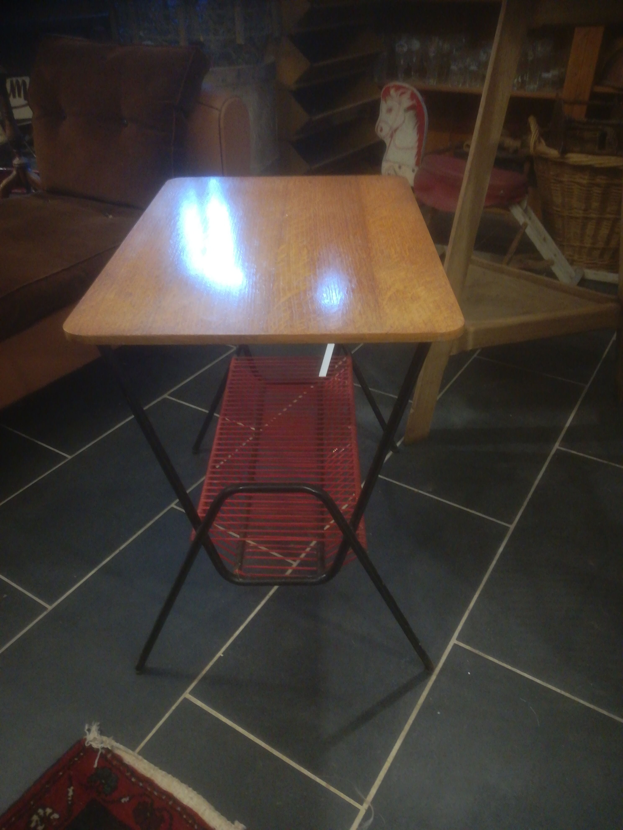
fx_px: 624
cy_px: 415
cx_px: 312
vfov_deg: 67.3
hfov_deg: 53.1
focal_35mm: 26
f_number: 2.2
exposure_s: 1/14.3
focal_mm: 3.83
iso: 500
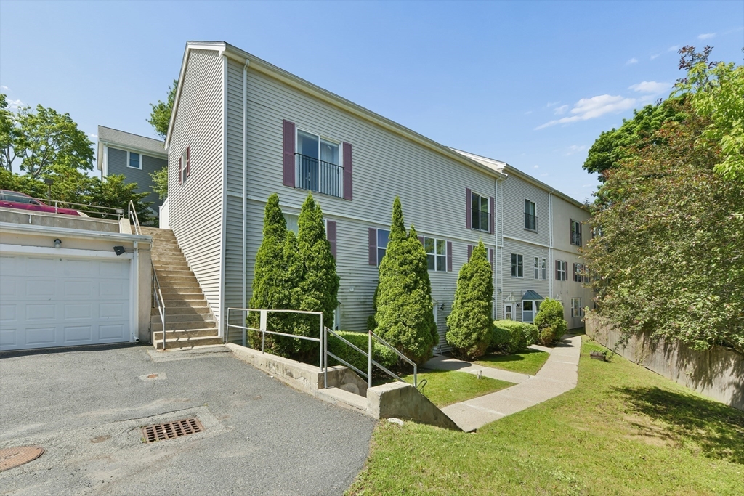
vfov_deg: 77.3
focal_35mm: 15
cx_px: 372
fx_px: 310
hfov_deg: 100.4
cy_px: 248
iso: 640
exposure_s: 1/800
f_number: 9
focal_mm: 15
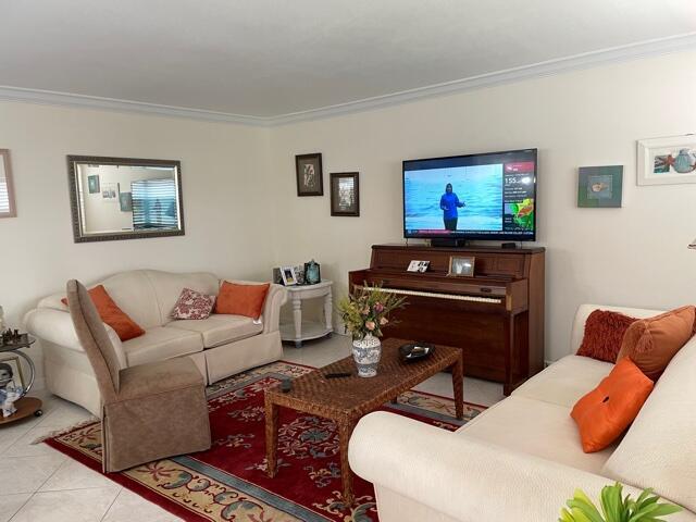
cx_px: 348
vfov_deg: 53.1
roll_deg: +2.0
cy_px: 261
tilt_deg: -6.1
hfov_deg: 67.3
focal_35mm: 26
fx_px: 523
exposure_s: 1/60
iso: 80
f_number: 1.6
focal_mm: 4.2
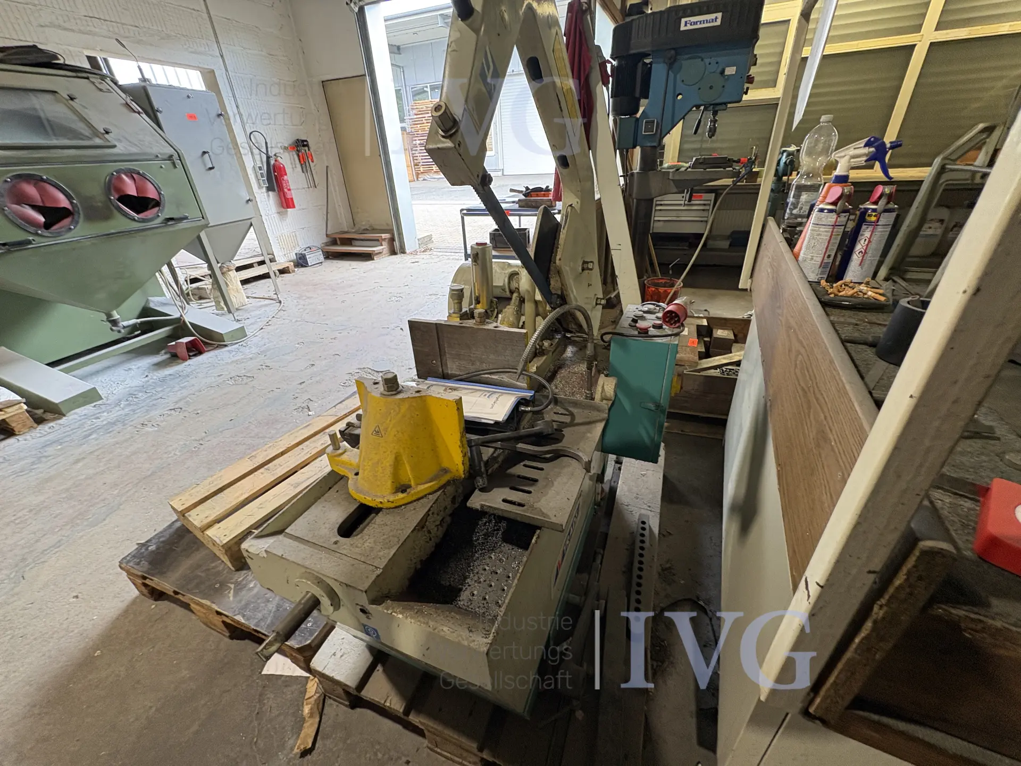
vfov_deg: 85.7
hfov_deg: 102.1
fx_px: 413
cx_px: 510
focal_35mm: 14
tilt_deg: -28.2
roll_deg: +3.6
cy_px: 383
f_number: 2.2
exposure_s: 1/50
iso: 125
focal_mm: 2.22
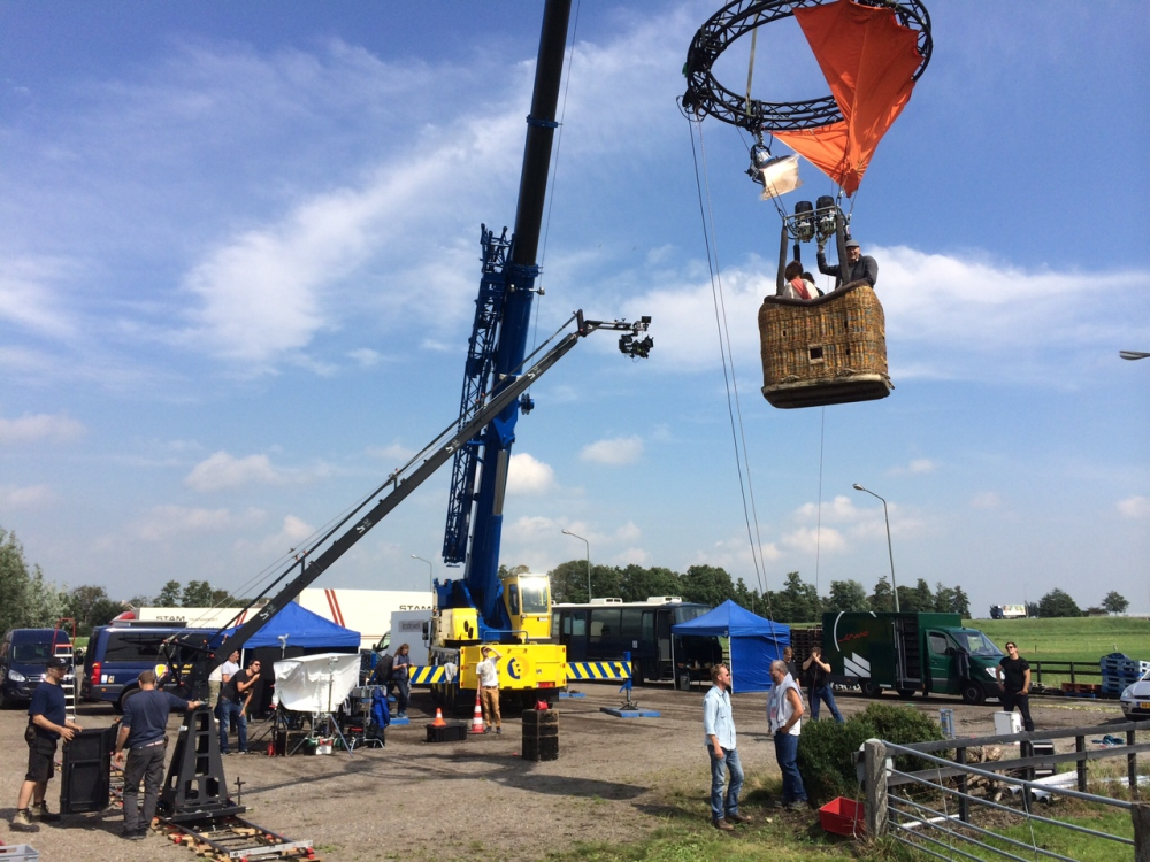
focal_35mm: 30
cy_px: 431
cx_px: 575
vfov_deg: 46.8
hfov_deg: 60.0
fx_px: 997
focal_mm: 4.12
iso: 40
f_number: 2.2
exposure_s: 1/2740
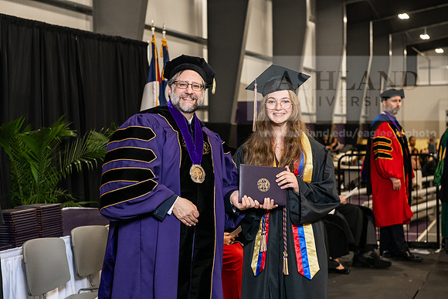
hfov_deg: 28.8
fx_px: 871
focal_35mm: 70
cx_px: 224
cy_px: 150
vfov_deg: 19.5
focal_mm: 70
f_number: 5
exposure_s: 1/200
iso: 2500
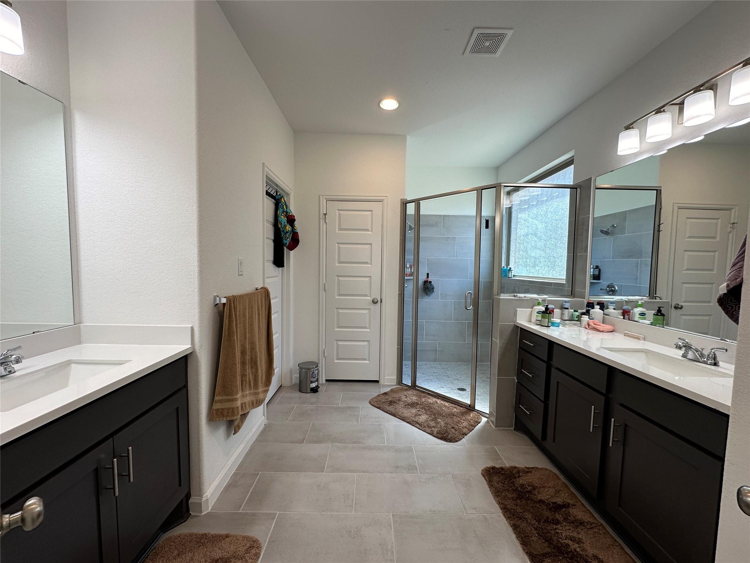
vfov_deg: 85.7
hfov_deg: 102.1
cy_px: 282
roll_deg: -1.5
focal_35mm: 14
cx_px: 375
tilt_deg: -2.6
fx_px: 303
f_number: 2.2
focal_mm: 2.22
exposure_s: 1/120
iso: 64
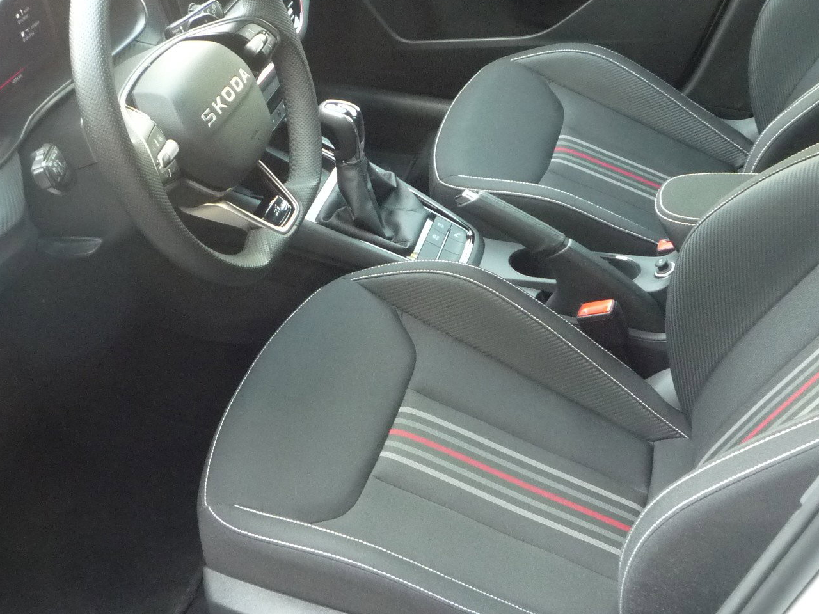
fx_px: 1136
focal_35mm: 48
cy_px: 297
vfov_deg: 30.3
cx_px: 346
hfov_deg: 39.6
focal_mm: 5.2
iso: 320
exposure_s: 1/30
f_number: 3.3
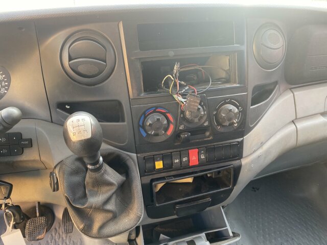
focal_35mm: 26
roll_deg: -2.4
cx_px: 164
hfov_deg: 67.3
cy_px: 122
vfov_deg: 53.1
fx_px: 246
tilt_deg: -31.3
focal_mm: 4.25
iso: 125
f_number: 1.8
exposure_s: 1/110
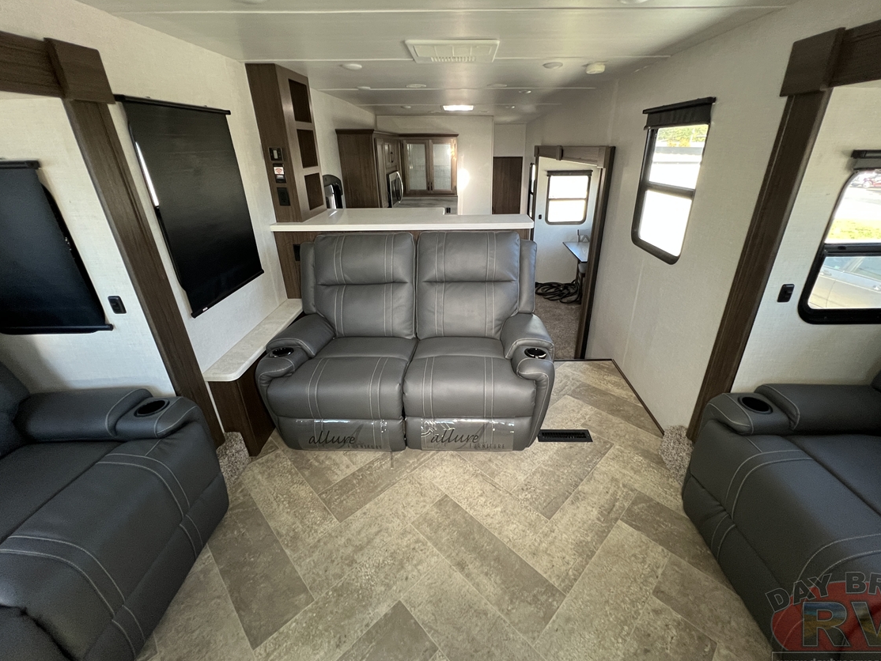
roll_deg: +0.9
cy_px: 319
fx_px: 356
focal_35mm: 14
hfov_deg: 101.9
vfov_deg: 85.7
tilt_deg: -26.6
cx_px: 467
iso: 250
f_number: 1.8
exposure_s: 1/60
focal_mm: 1.57
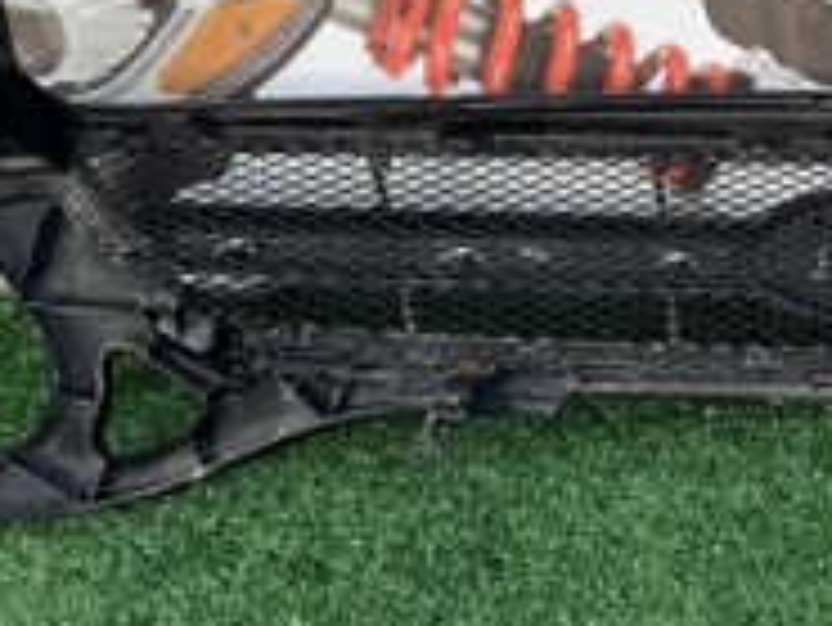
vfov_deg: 17.3
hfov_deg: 21.8
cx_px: 998
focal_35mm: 83
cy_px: -27
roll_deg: -0.3
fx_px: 1996
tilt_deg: -28.2
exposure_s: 1/329
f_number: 1.78
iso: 80
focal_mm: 6.76
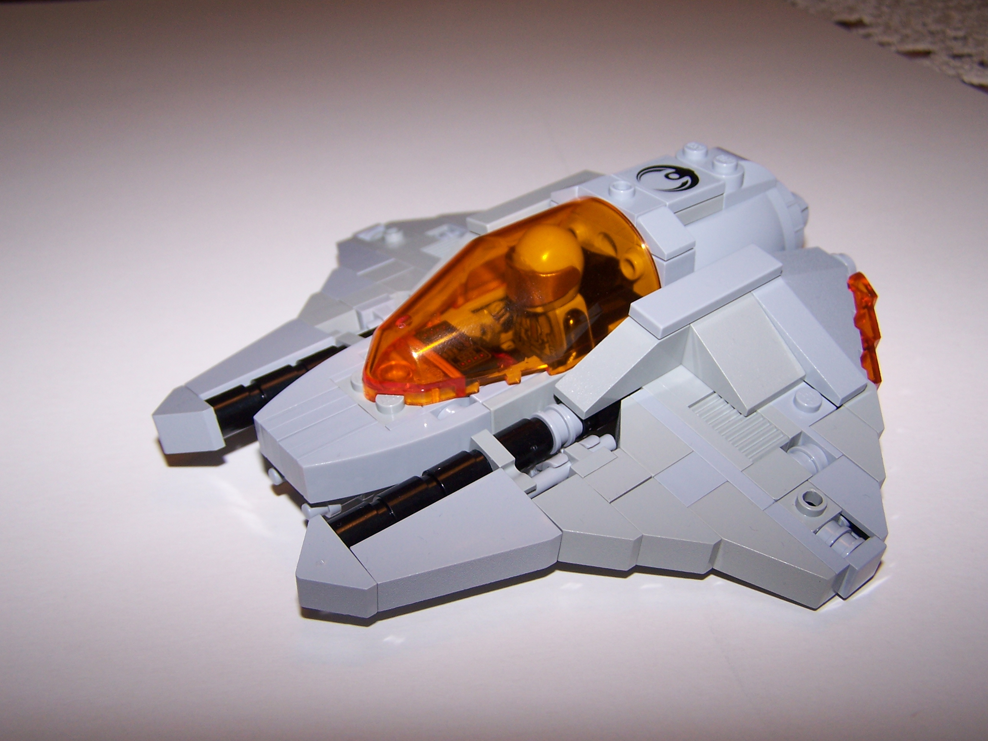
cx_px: 494
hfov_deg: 49.0
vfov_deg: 37.7
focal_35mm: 38
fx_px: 1085
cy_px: 370
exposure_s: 1/60
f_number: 2.8
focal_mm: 6.3
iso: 80
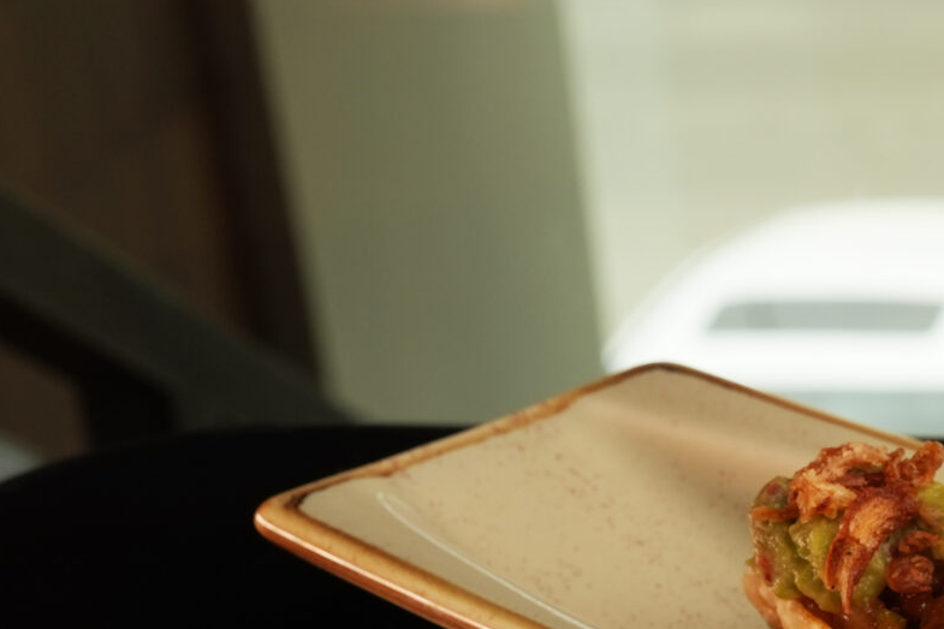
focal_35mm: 137
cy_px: 667
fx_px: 3591
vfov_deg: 9.9
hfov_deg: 13.9
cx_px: 1467
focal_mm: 42
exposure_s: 1/63.7
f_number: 9
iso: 200
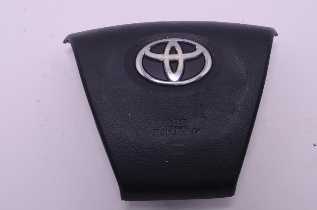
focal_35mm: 68
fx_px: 594
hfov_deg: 29.9
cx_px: 158
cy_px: 105
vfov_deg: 20.1
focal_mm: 45
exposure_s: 1/250
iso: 400
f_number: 8
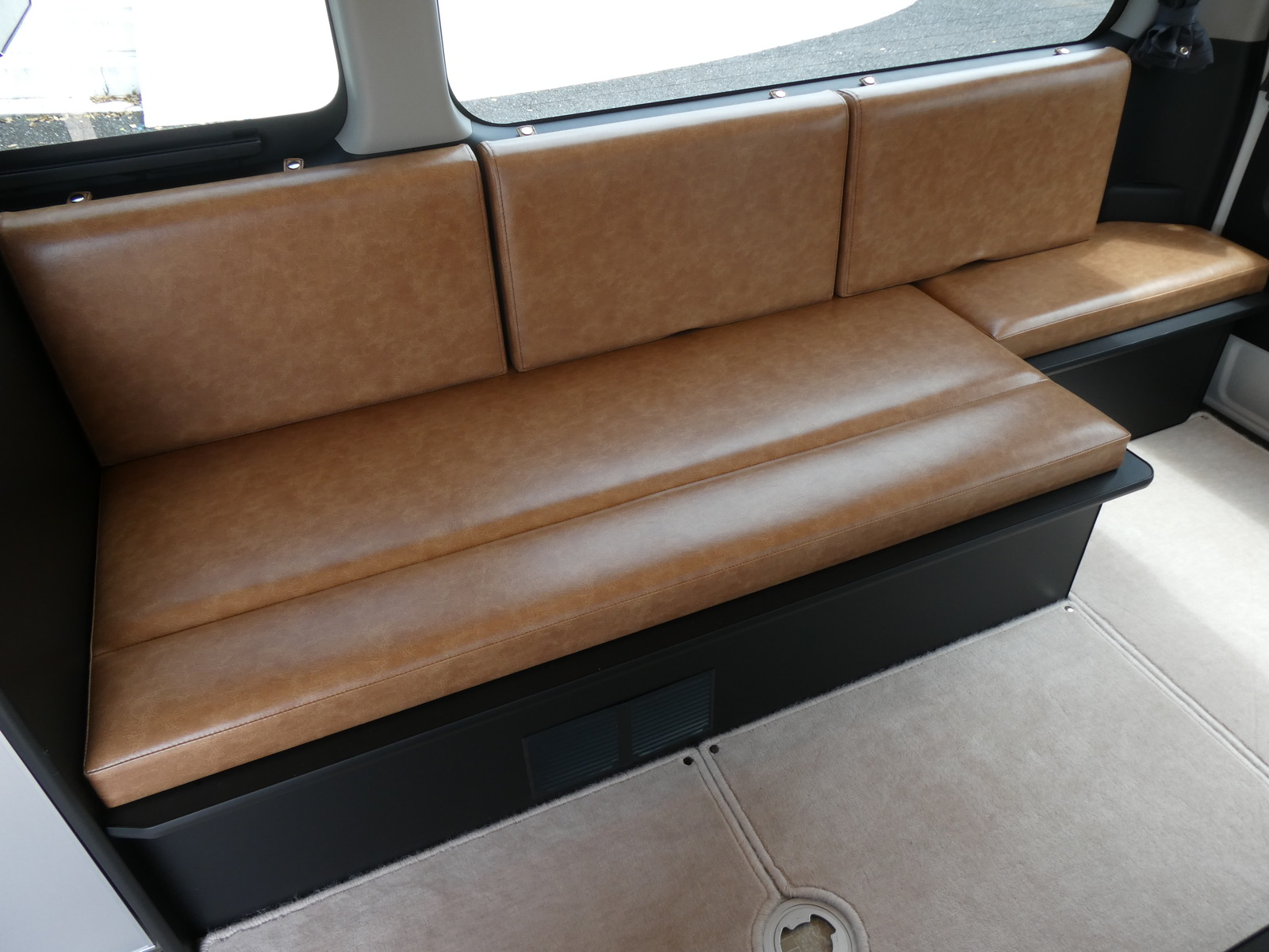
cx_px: 634
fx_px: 880
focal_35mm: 24
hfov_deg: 71.6
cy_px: 476
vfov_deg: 56.8
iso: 80
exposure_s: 1/60
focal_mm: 4.3
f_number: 3.3
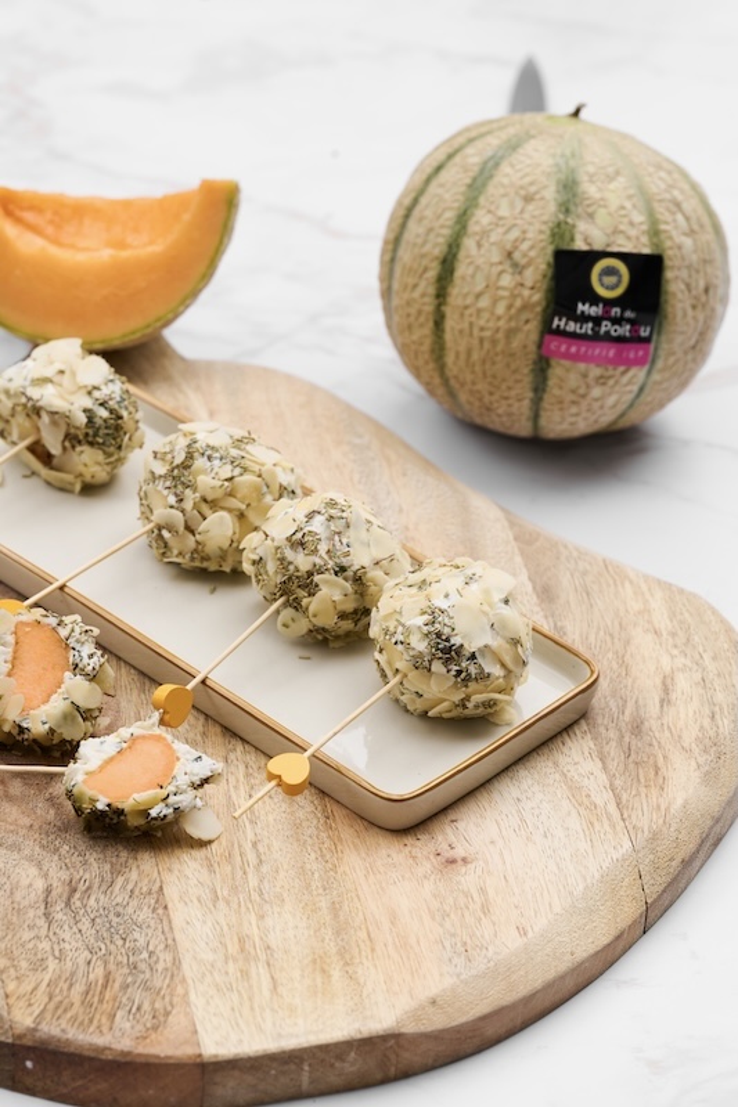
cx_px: 369
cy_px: 554
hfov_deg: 13.0
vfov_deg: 19.5
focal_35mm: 105
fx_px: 3230
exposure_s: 1/100
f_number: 10
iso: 160
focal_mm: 105
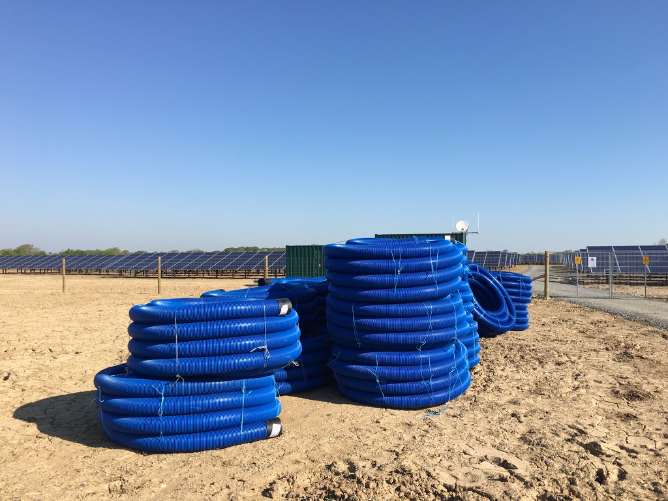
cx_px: 334
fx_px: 560
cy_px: 250
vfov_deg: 48.2
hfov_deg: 61.7
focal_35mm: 29
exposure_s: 1/1326
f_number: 2.2
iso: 25
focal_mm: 4.15
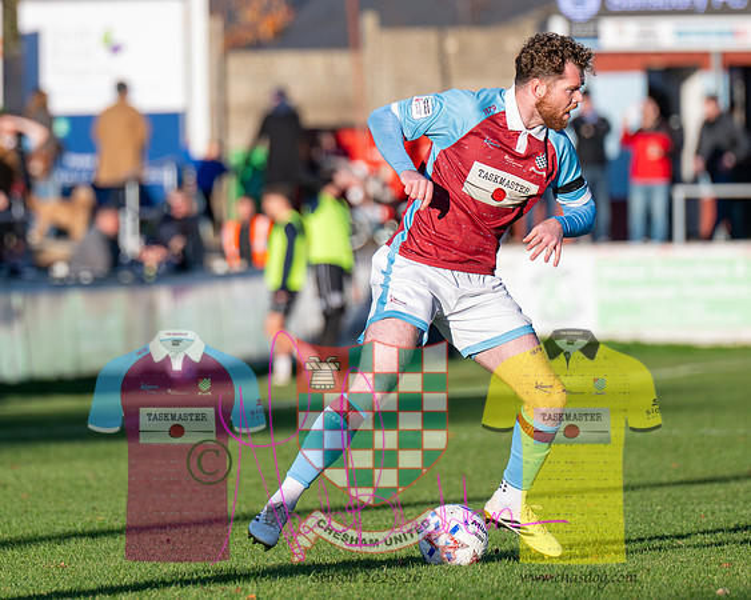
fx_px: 10887
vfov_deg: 3.2
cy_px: 230
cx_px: 276
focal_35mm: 490
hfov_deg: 4.0
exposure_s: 1/4000
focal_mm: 190
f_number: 2.8
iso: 400
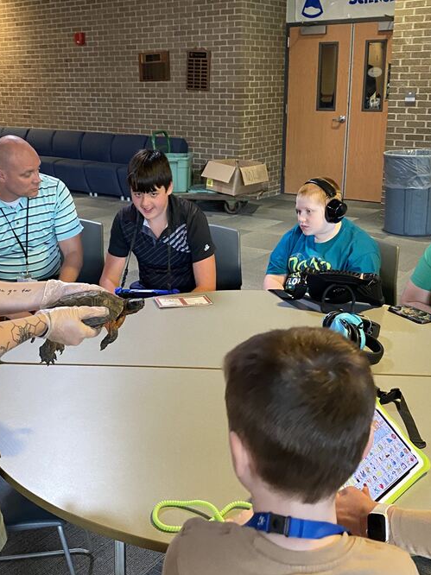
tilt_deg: -15.3
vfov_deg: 46.8
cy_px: 289
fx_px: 664
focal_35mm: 40
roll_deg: +0.3
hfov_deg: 35.9
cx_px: 194
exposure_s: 1/40
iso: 500
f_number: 1.8
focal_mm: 4.25
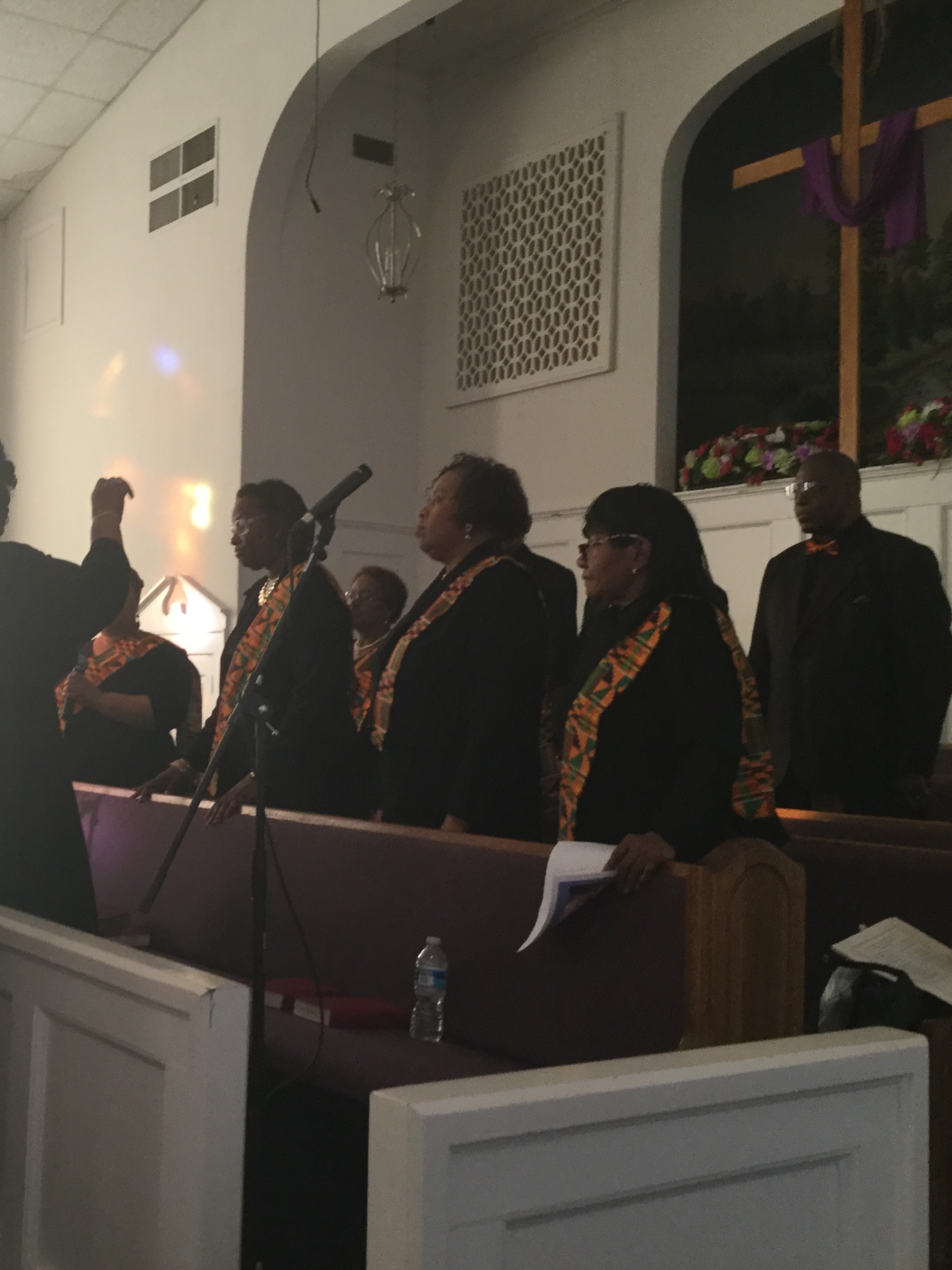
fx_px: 1540
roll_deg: -1.5
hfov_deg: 33.8
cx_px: 261
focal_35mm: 42
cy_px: 630
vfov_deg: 44.8
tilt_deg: +3.1
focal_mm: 3.3
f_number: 2.4
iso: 80
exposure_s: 1/30
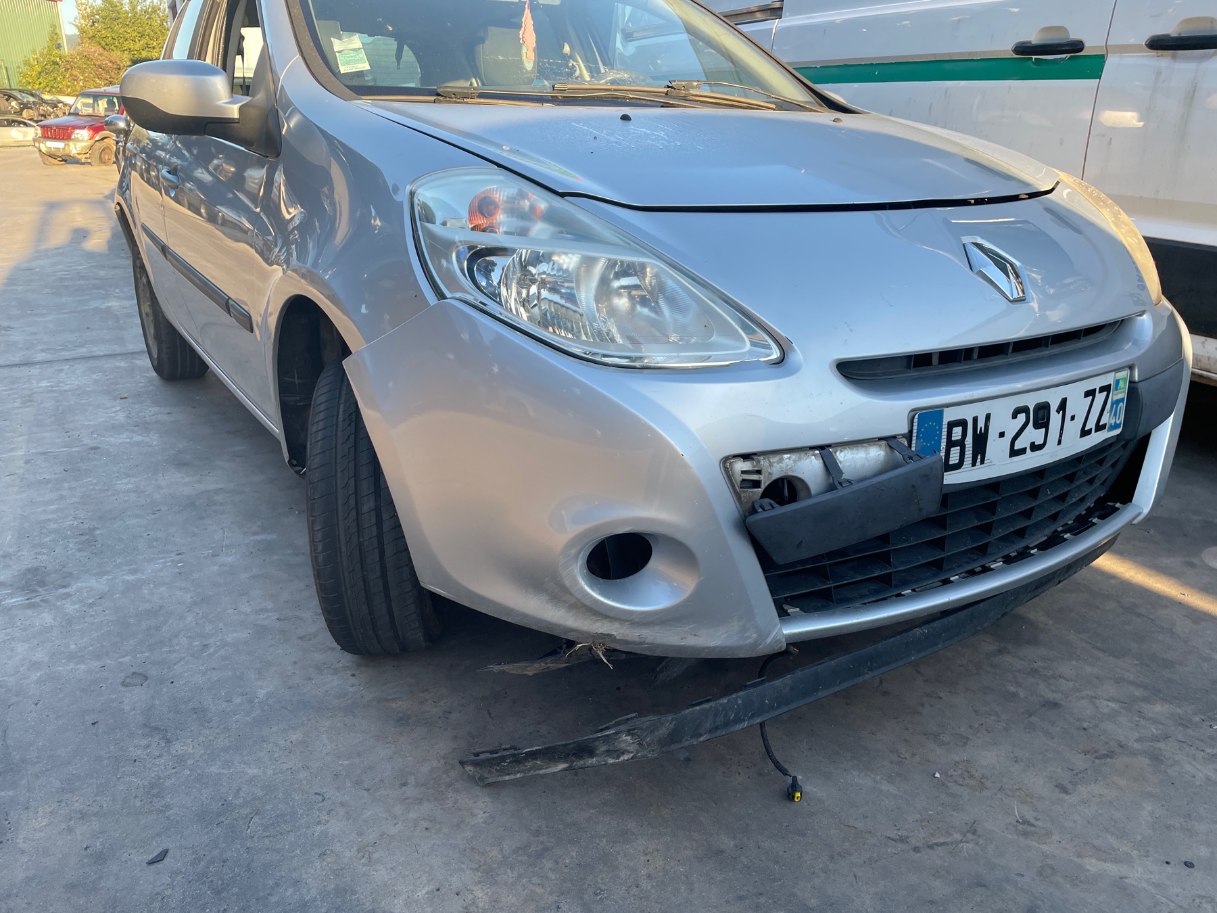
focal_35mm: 26
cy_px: 456
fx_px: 914
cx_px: 608
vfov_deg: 53.1
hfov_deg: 67.3
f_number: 1.6
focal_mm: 4.2
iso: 32
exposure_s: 1/275
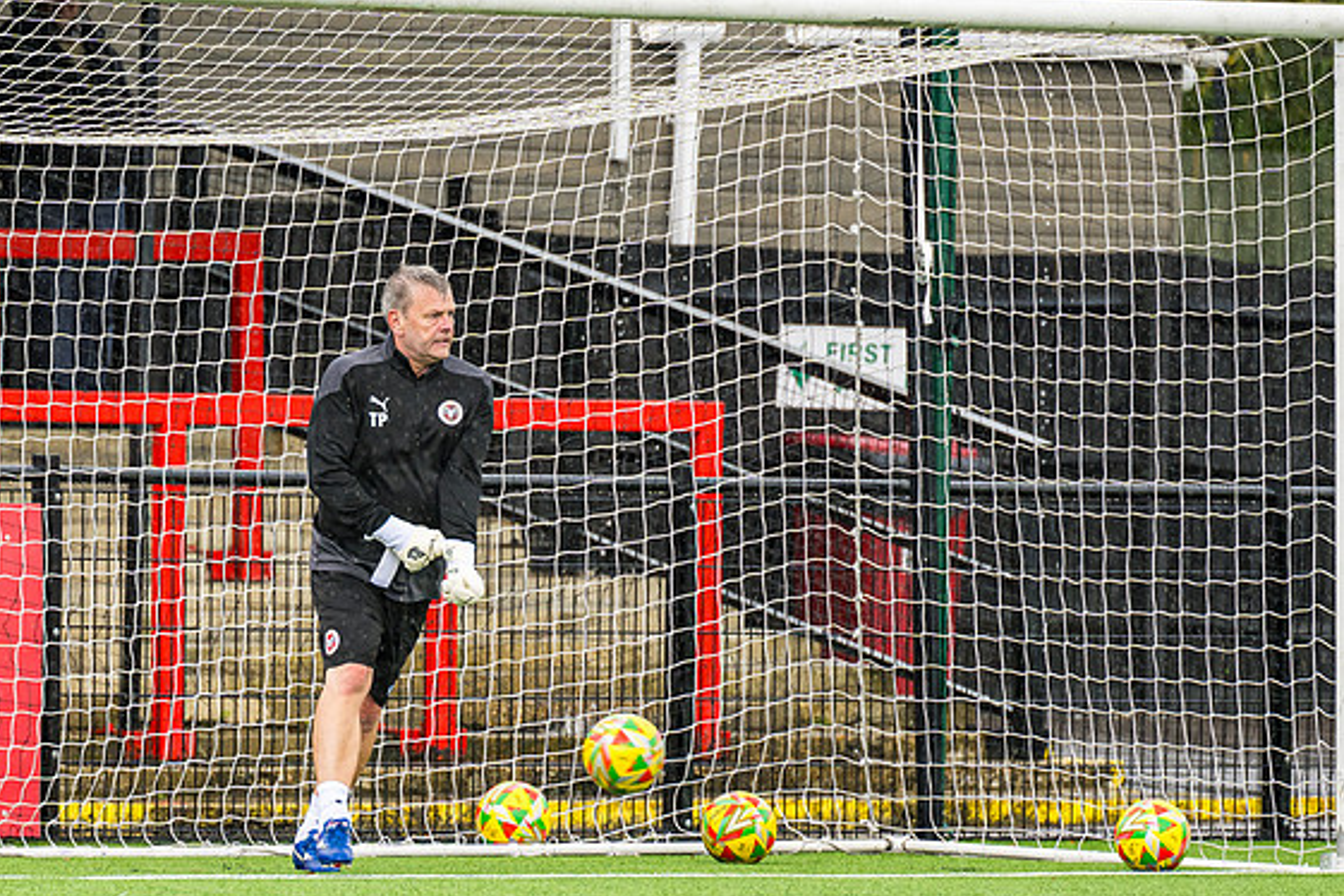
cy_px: 729
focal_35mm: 505
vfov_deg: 2.7
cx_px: 279
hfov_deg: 4.1
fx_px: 18852
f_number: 2.8
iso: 200
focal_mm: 200
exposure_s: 1/800
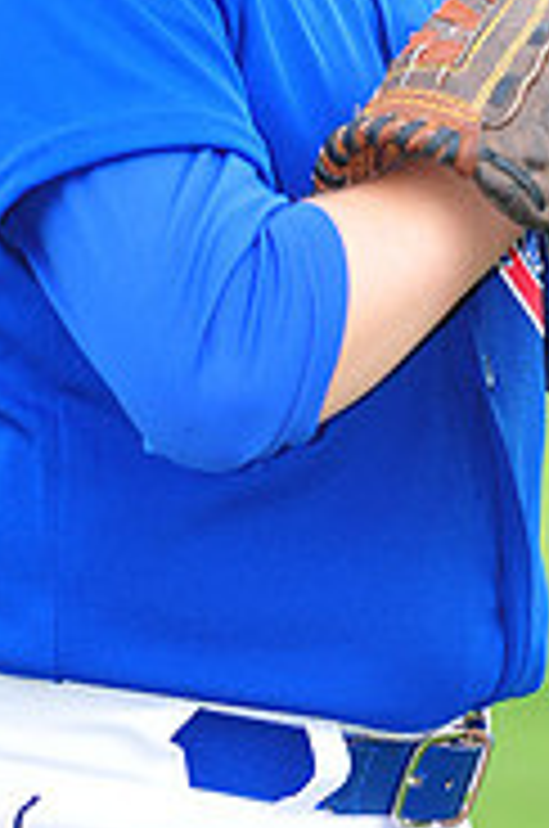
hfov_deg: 2.2
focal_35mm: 631
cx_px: 207
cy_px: -284
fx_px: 14488
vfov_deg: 3.3
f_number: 5
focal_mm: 200
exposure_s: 1/400
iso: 400
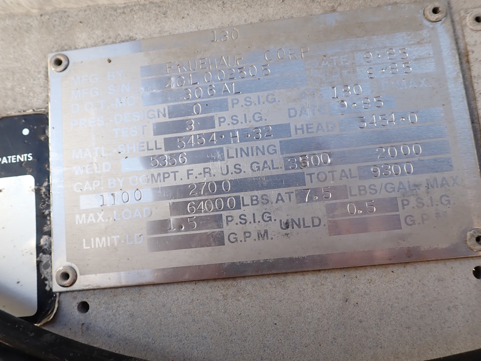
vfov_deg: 54.9
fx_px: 347
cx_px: 240
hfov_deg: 69.4
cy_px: 180
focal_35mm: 25
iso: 100
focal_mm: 4.5
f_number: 2.8
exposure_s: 1/125
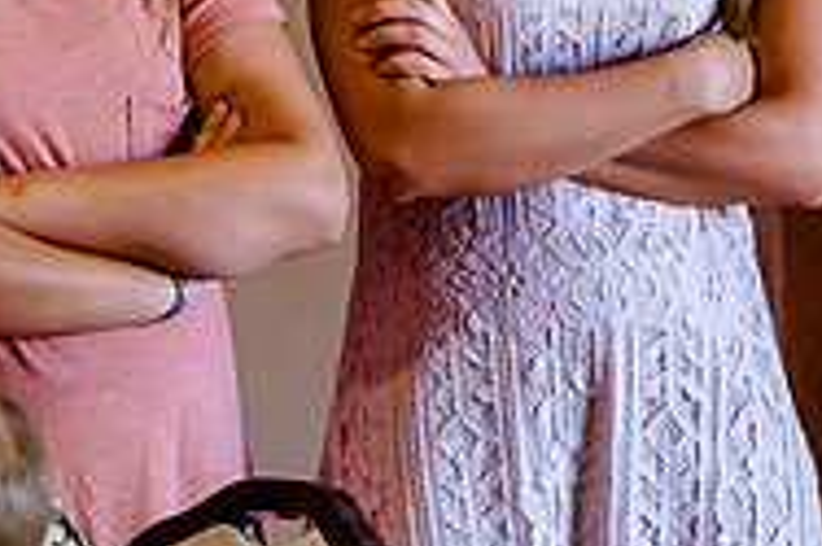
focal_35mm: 617
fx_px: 14076
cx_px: 735
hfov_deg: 3.3
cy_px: -181
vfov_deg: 2.2
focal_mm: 200
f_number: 2.8
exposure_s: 1/250
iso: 2000
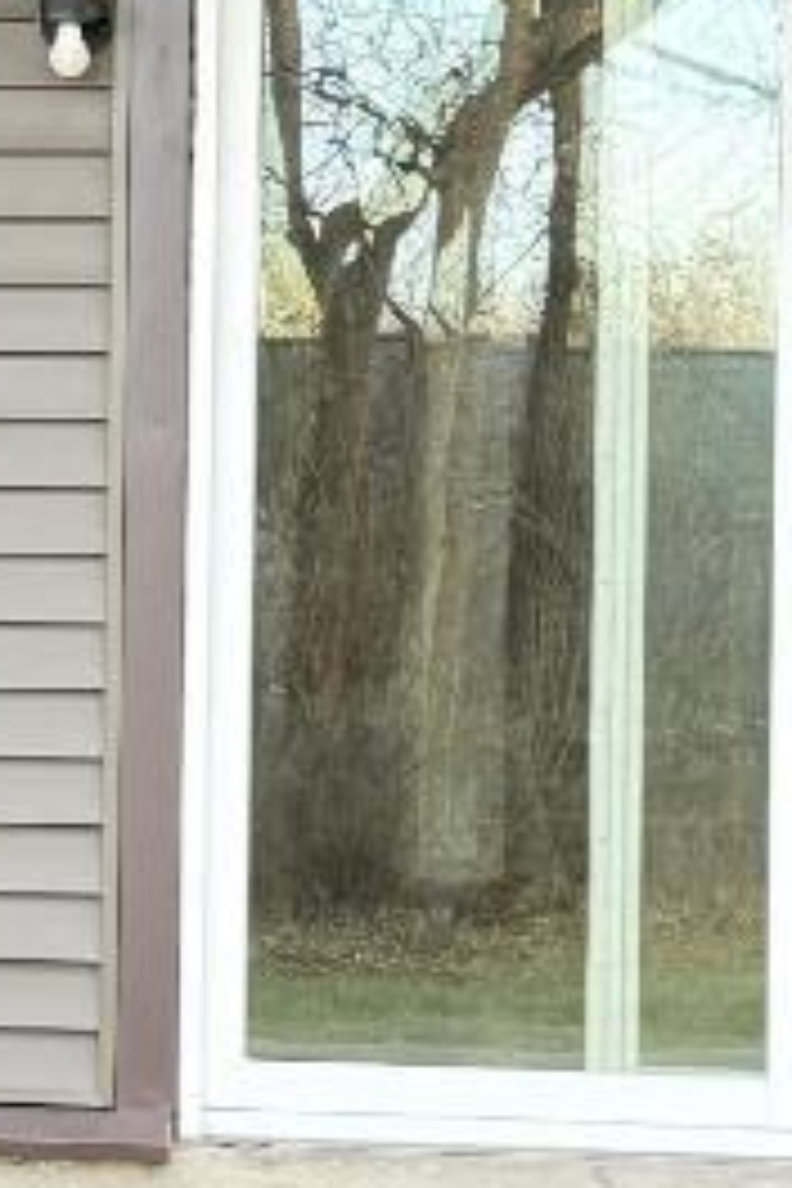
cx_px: 288
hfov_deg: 9.7
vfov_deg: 14.4
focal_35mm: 142
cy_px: 380
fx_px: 4686
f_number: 1.78
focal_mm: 6.76
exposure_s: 1/68
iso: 200
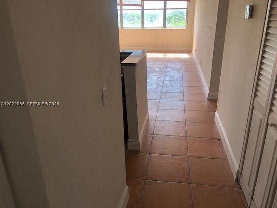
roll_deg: +1.9
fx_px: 224
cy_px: 104
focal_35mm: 28
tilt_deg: -21.2
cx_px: 138
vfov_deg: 49.7
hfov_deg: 63.4
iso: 40
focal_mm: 3.99
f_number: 1.8
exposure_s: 1/120
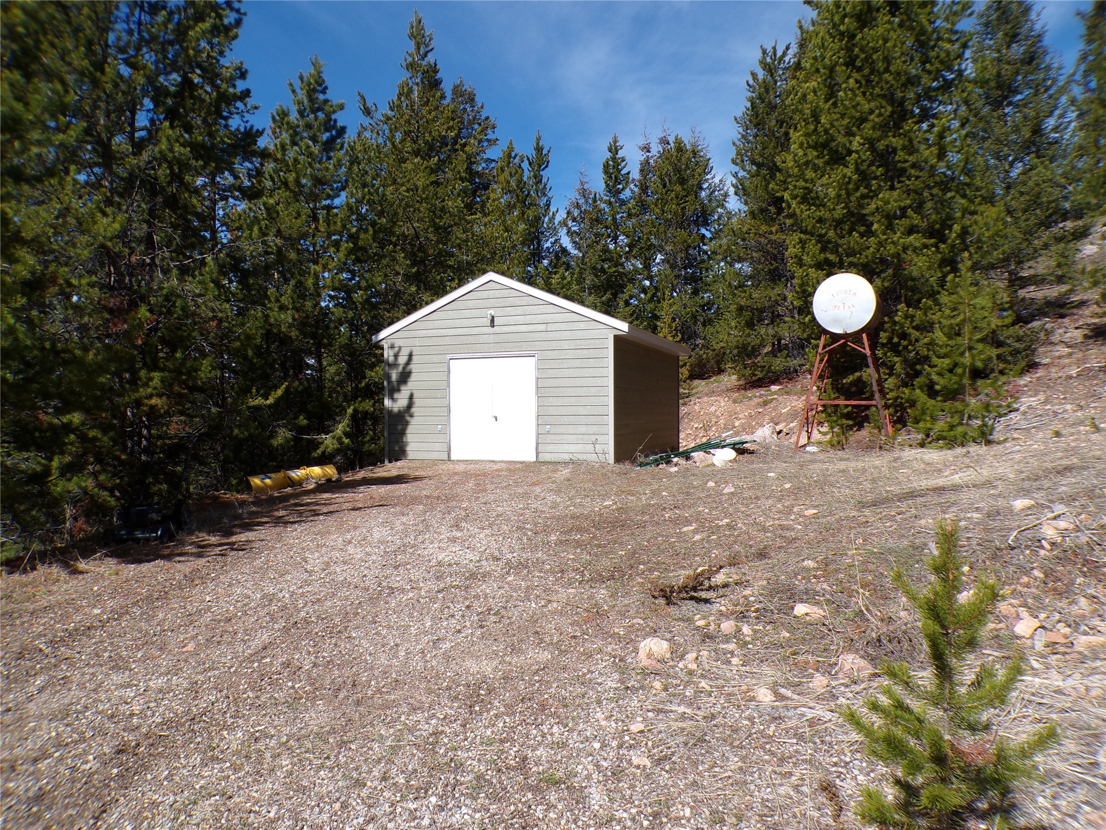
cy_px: 415
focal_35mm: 24
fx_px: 767
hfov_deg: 71.6
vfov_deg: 56.8
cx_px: 553
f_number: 4.4
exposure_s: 1/640
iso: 100
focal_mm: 4.3
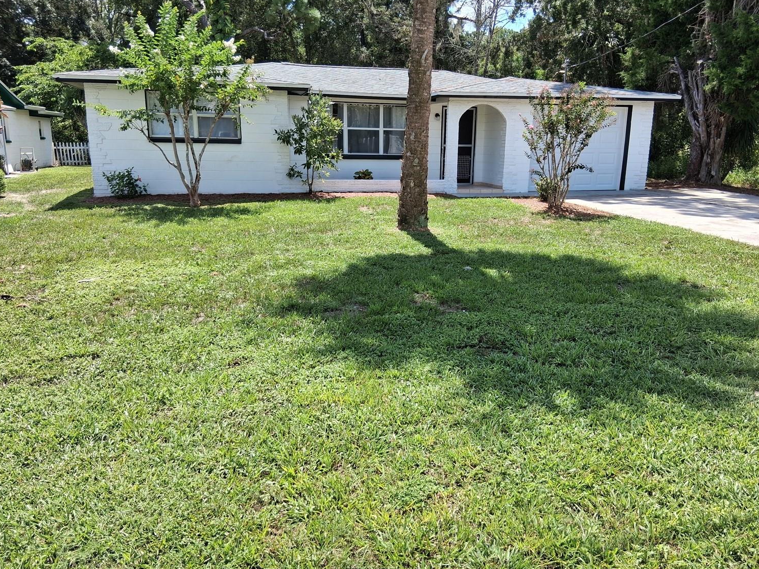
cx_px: 404
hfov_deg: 63.4
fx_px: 614
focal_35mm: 28
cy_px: 291
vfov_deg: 49.7
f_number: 1.8
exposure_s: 1/229
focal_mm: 3.98
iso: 25
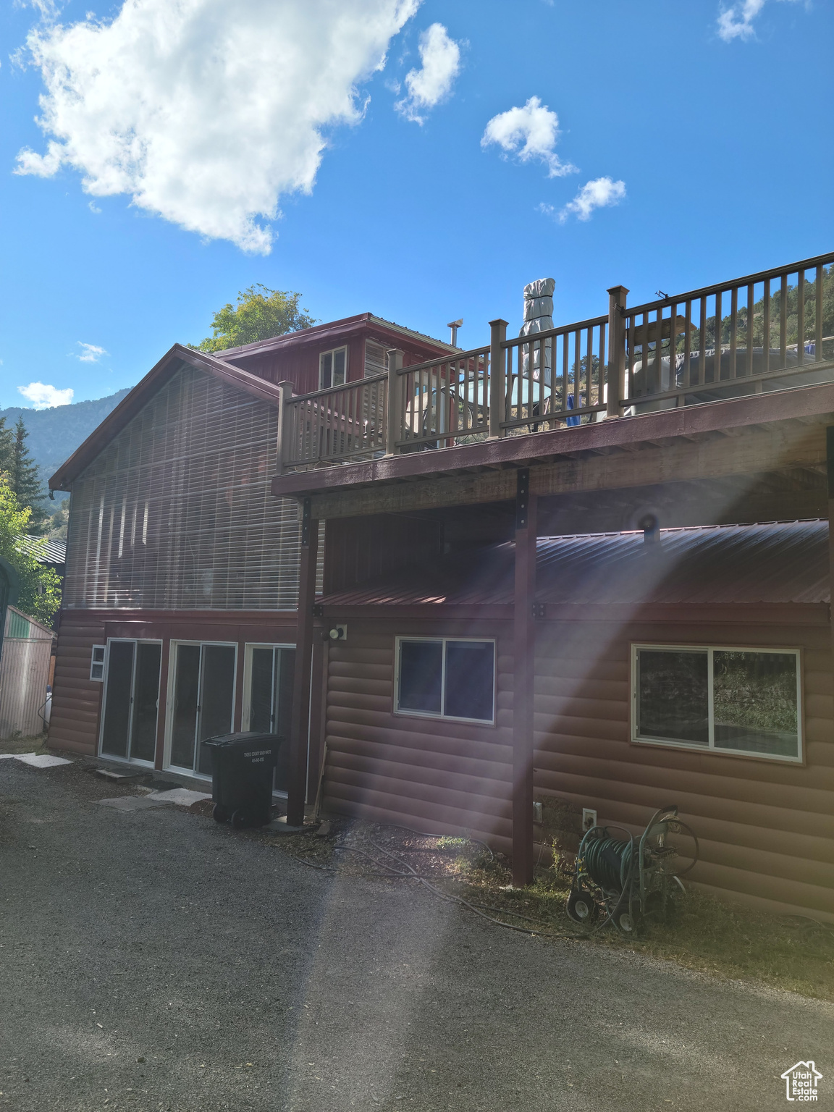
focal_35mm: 28
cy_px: 556
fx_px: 899
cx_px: 417
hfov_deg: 49.7
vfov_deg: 63.4
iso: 25
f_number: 2
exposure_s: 1/601
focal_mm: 5.9
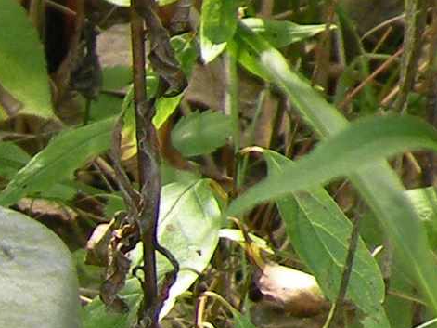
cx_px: -324
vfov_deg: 1.6
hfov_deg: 2.2
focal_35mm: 919
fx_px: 11599
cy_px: 800
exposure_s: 1/67.3
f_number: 4.5
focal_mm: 25
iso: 64
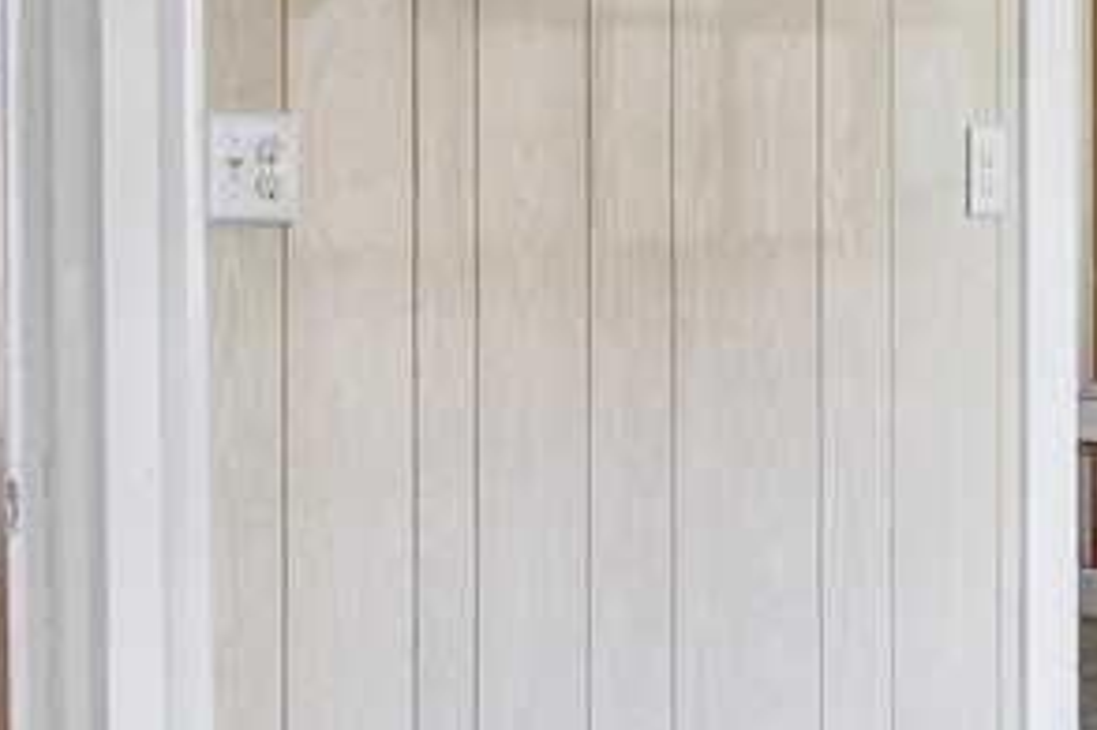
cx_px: 1292
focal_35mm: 108
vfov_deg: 12.6
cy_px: 148
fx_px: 3304
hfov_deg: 18.0
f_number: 11
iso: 400
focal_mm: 15.5
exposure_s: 1/4
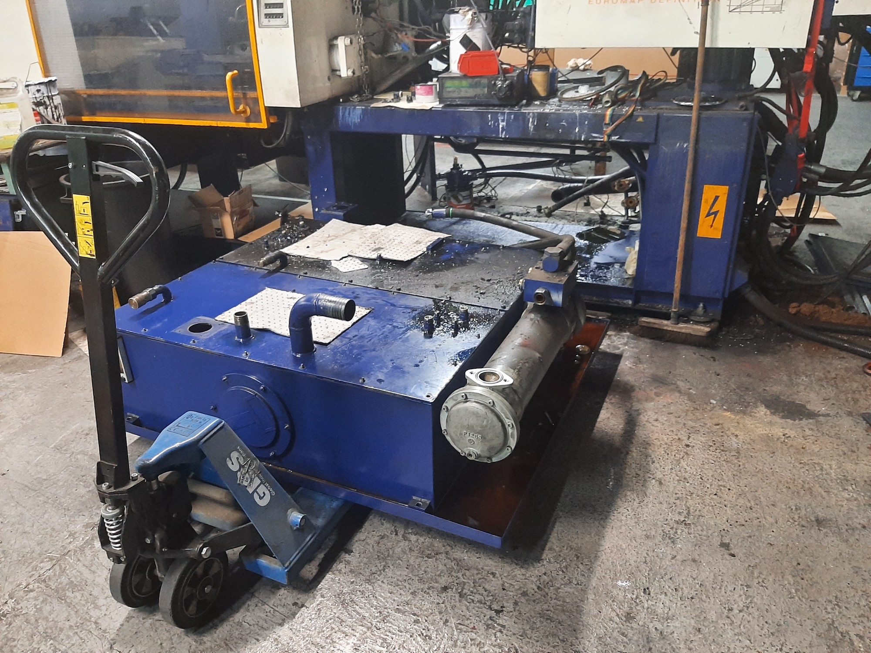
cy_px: 326
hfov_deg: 67.3
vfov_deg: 53.1
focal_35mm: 26
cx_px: 436
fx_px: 654
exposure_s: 1/25
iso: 400
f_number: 1.7
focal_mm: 3.92
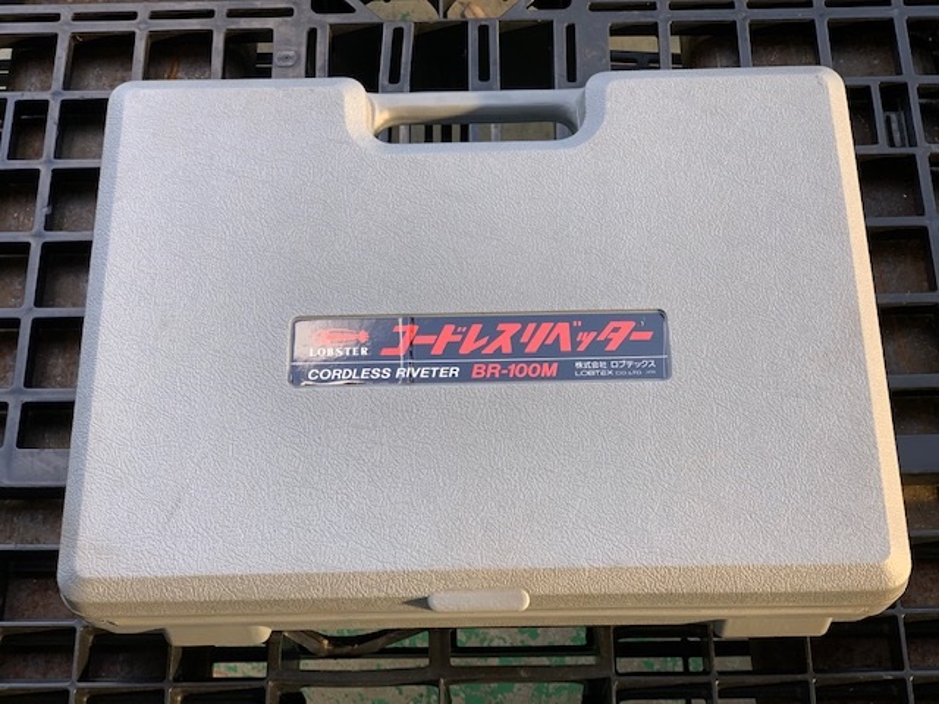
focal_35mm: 52
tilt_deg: -66.5
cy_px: 352
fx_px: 1411
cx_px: 470
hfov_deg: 36.8
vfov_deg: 28.0
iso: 40
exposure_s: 1/122
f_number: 2.4
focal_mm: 6
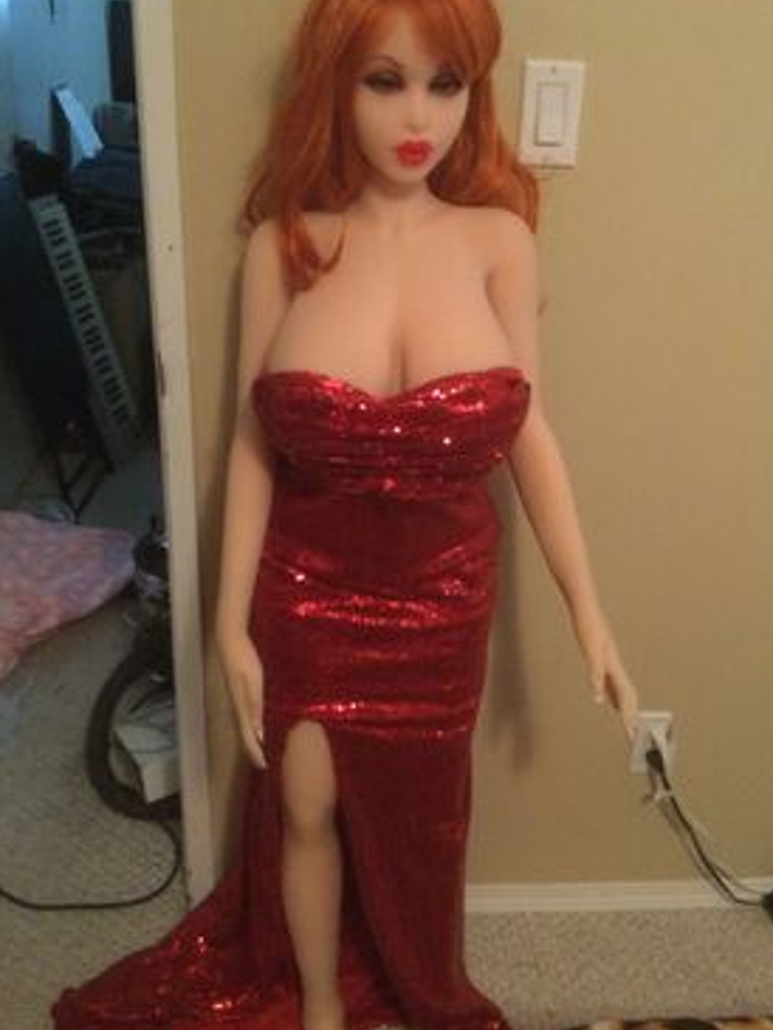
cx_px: 415
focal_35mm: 34
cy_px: 483
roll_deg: -2.3
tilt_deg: -27.8
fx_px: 1012
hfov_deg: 41.8
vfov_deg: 53.9
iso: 500
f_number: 2.4
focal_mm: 3.3
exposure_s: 1/15
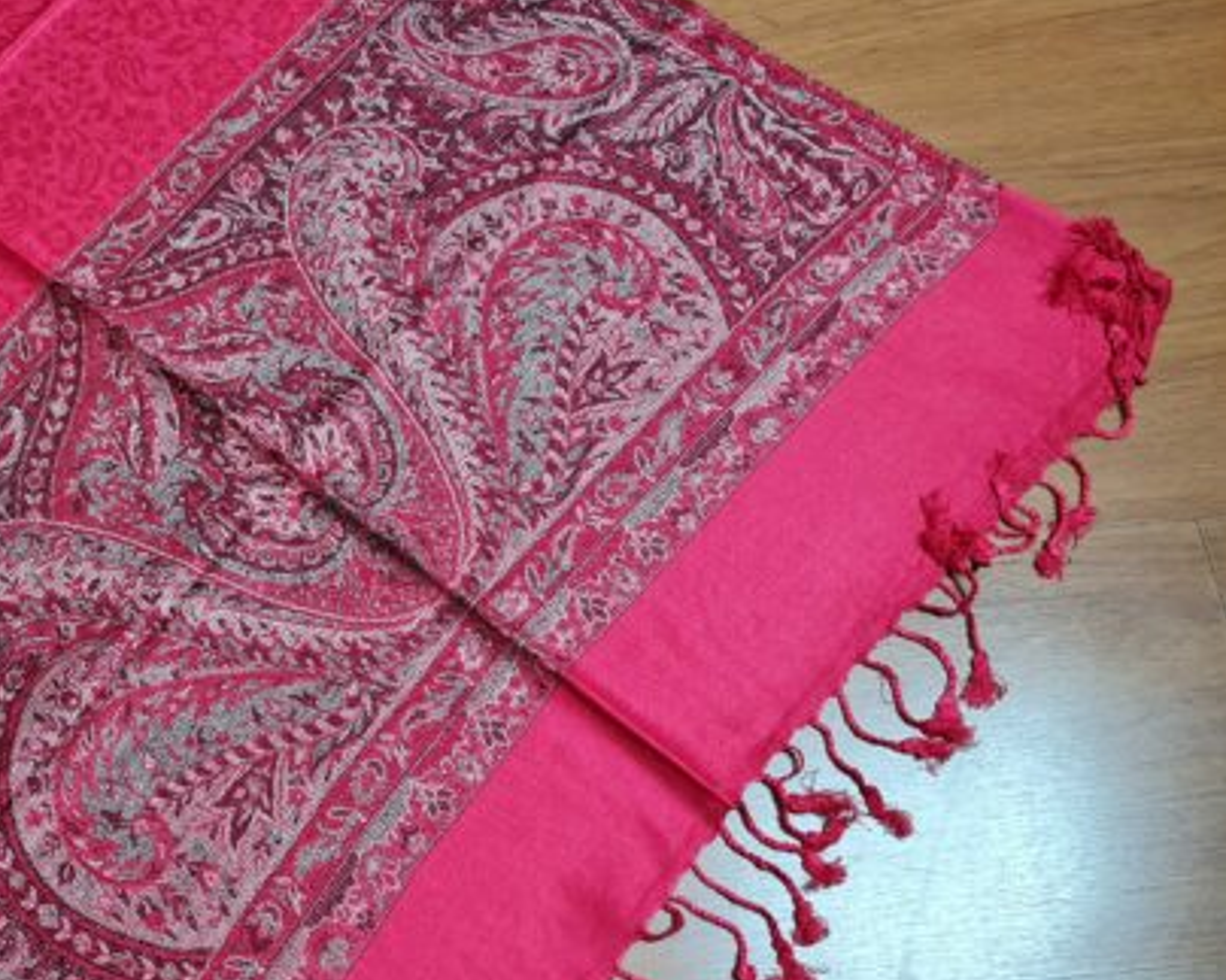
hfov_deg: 39.5
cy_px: 542
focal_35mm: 44
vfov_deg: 34.1
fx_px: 1596
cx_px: 167
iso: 250
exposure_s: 1/60
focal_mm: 5.4
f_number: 1.8
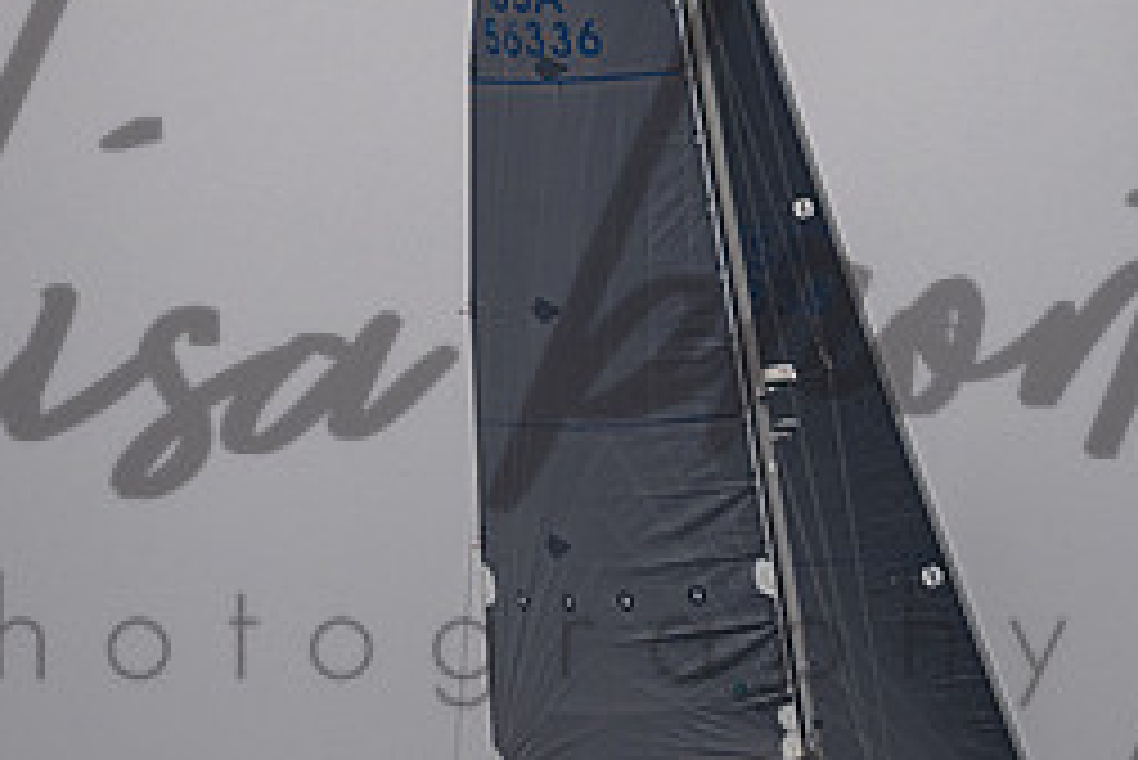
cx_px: 719
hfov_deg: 1.7
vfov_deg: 1.1
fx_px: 38934
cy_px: 119
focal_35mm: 1231
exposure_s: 1/5000
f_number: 5.6
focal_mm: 400
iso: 400
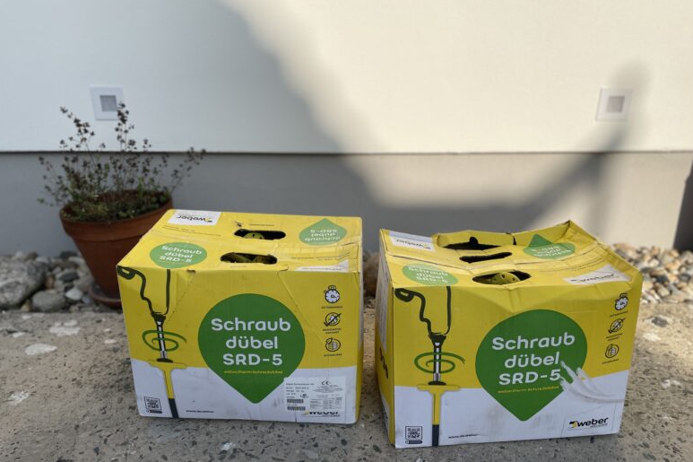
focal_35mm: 28
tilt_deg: -24.4
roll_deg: +0.8
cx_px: 352
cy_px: 266
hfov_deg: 65.5
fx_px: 539
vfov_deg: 46.2
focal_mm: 4.2
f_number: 1.6
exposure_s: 1/5291
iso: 50
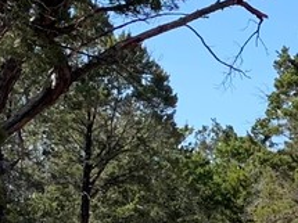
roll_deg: -1.1
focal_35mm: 174
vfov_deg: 8.4
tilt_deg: +0.5
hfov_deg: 10.8
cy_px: 263
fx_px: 1497
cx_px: 499
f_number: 1.8
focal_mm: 4.25
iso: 25
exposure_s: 1/711
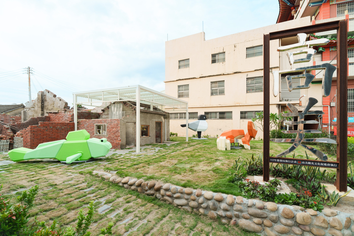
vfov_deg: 73.8
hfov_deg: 96.7
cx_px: 177
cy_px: 118
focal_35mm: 16
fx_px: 157
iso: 200
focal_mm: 16
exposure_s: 1/160
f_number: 2.8
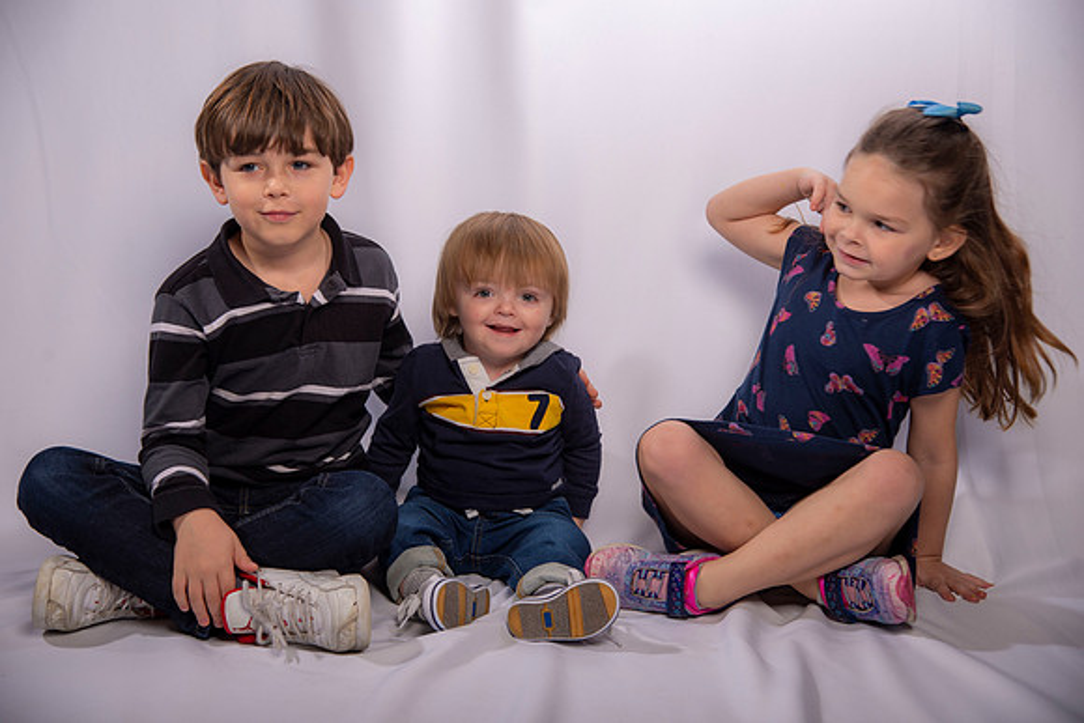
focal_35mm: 70
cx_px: 542
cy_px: 362
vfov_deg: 19.5
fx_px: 2108
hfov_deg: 28.8
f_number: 5
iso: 125
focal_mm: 70
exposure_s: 1/160
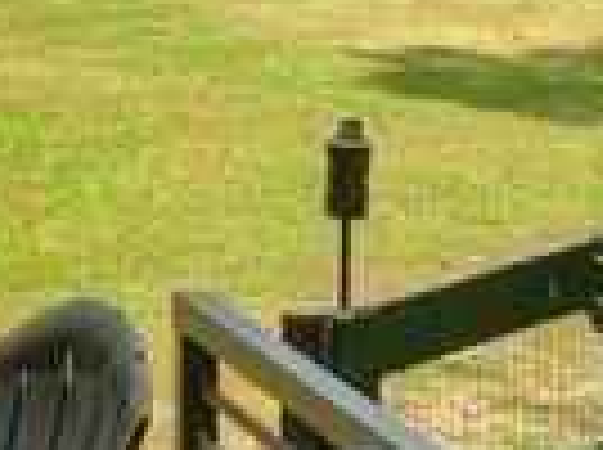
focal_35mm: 184
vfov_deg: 7.9
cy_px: -178
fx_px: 3199
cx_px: -1035
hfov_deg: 9.2
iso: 170
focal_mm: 12.3
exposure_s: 1/3200
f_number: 2.8
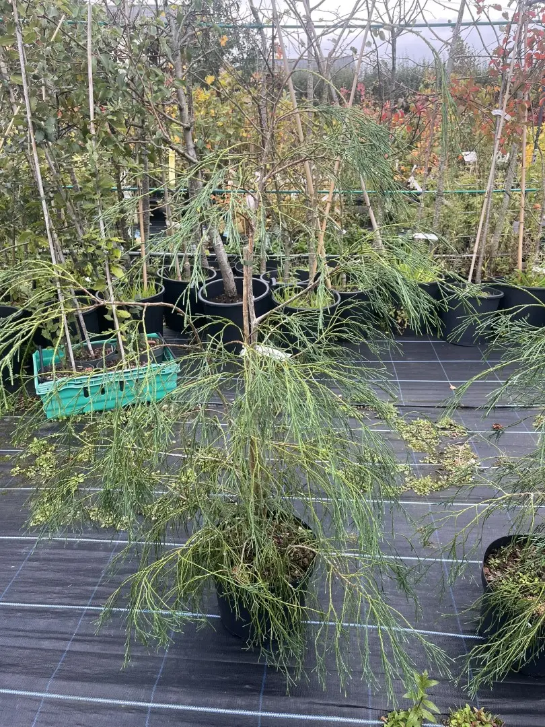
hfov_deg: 53.1
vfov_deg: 67.3
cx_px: 272
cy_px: 364
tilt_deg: -24.3
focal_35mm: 26
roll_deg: +1.4
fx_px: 546
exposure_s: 1/170
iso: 40
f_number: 1.6
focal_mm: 5.1
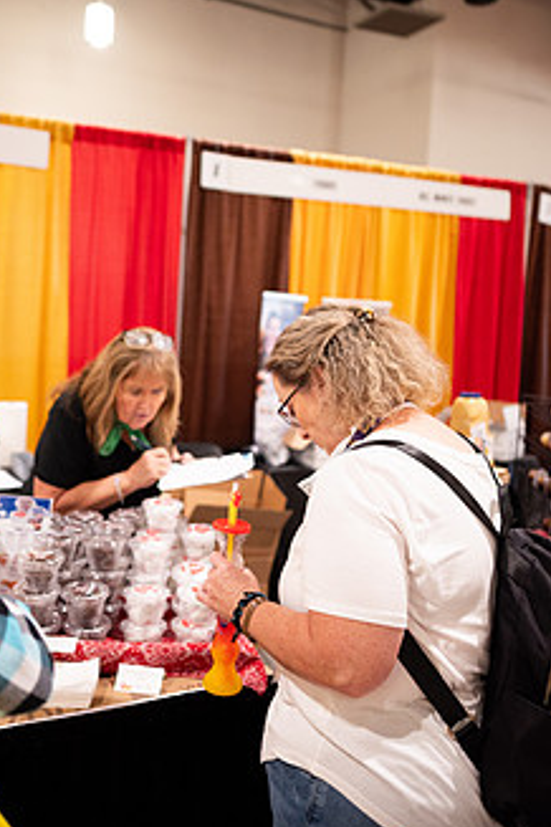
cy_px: 359
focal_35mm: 33
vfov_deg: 57.0
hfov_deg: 39.8
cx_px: 222
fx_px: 758
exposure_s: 1/200
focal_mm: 24
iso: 1250
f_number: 1.8
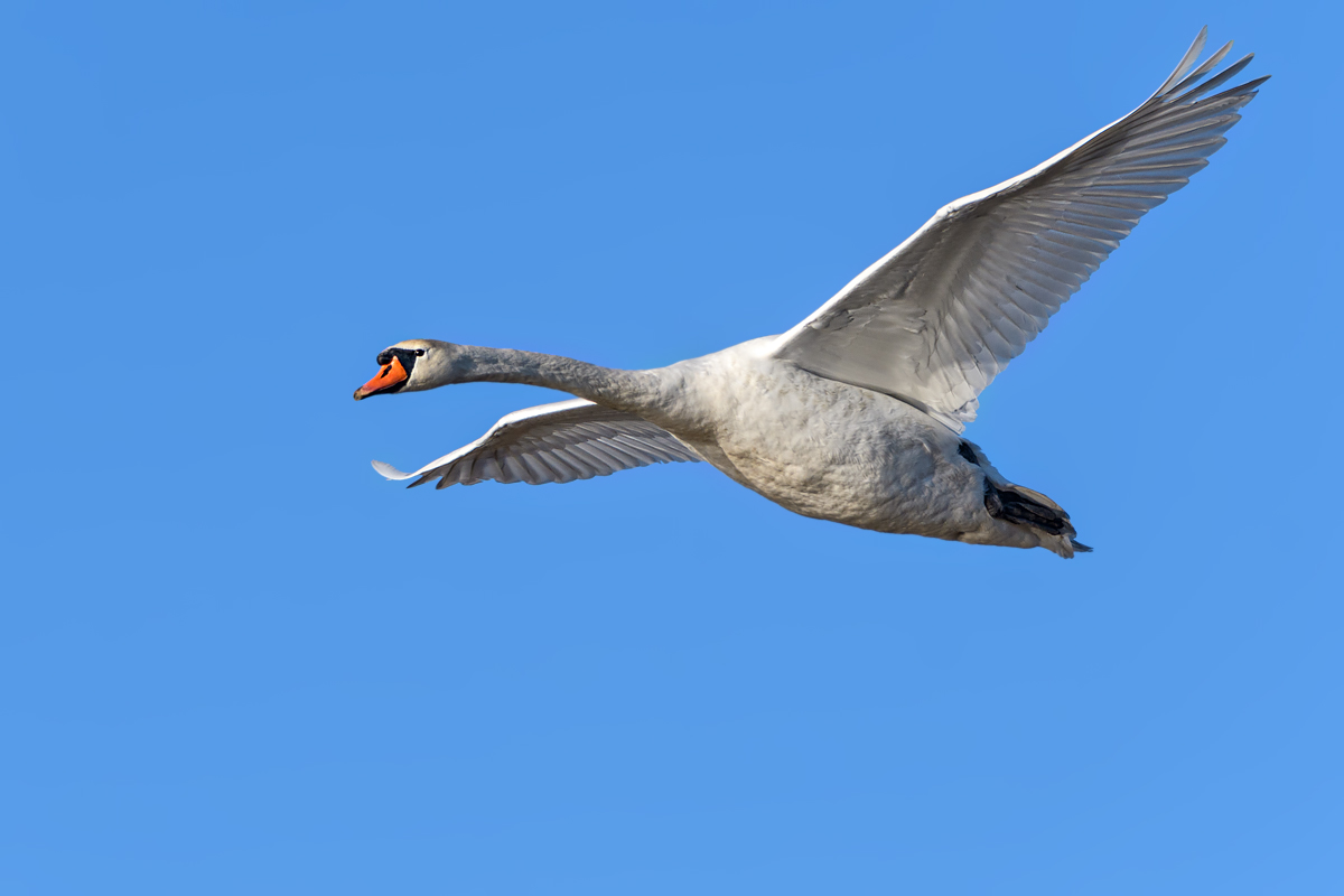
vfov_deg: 2.5
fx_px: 20158
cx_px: 672
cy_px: 448
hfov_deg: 3.8
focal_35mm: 540
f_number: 7.1
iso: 400
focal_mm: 360
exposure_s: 1/1600
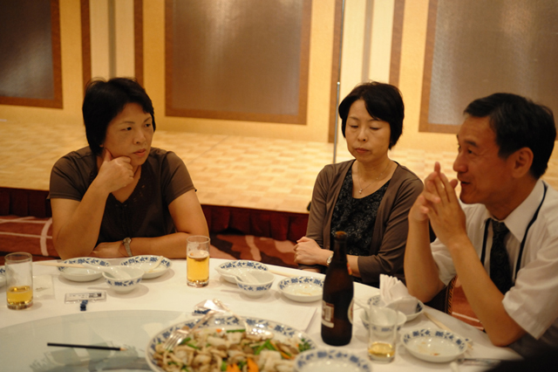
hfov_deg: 39.6
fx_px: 775
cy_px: 186
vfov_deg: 27.0
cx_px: 279
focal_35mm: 50
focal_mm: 50
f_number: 2.8
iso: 2800
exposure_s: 1/125
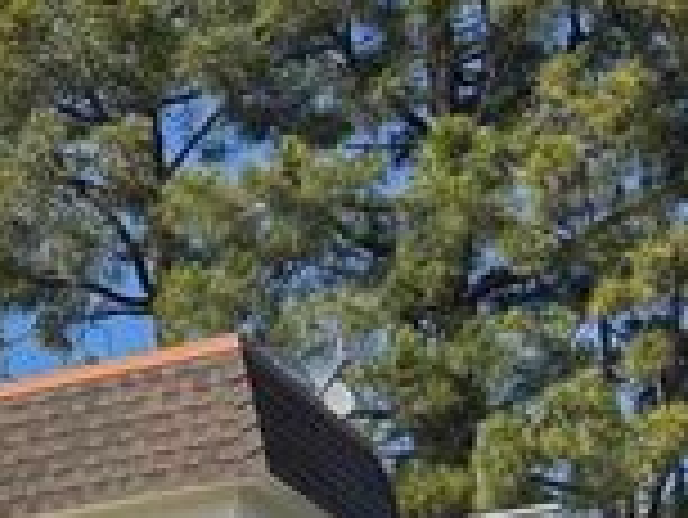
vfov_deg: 7.7
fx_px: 3700
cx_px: -337
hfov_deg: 10.3
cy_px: 971
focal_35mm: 186
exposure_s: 1/2513
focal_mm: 6.76
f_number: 1.78
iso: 64
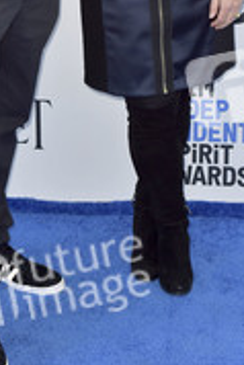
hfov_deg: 8.8
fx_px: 1593
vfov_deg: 12.9
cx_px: 106
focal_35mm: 157
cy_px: -23
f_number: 6.3
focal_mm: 70
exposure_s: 1/320
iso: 500
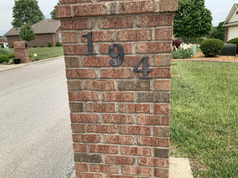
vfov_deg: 48.2
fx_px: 199
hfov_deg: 61.7
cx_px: 119
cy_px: 89
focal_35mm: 29
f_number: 1.8
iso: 16
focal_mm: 3
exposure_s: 1/962
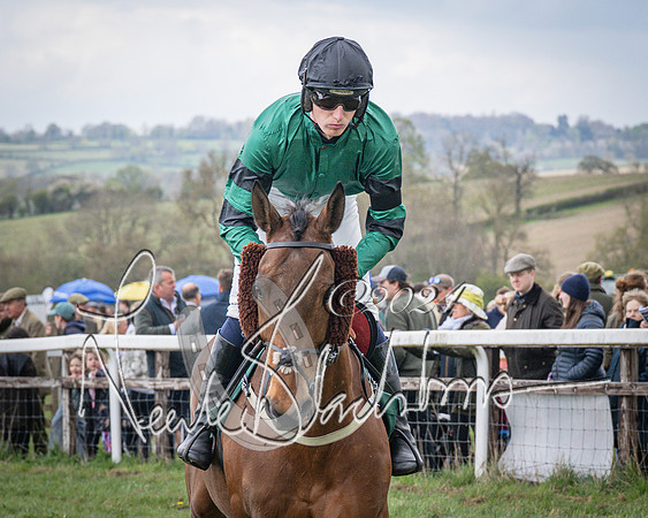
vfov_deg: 7.0
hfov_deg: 8.7
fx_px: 4251
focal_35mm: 222
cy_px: 392
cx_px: 325
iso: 200
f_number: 4
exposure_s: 1/1000
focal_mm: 70
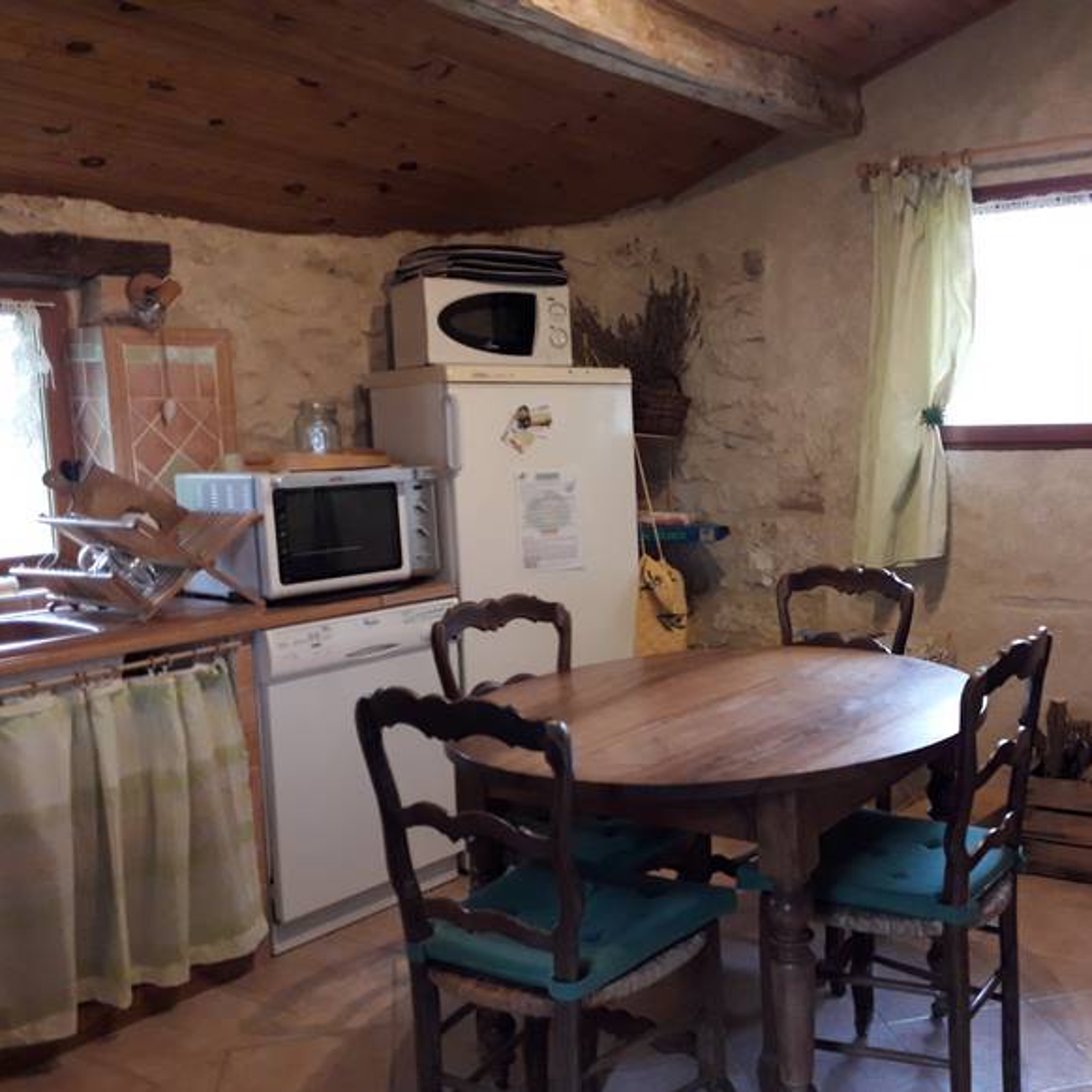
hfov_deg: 47.5
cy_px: 561
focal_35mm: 34
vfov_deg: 48.4
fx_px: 1213
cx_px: 747
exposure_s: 1/20
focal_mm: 3.7
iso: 160
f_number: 1.9
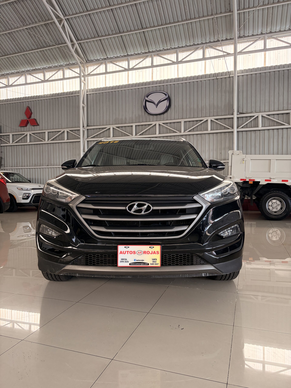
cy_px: 194
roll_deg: -0.1
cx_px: 146
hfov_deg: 53.1
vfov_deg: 67.3
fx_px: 291
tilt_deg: -2.3
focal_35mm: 26
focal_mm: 5.96
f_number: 1.6
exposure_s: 1/117
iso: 125
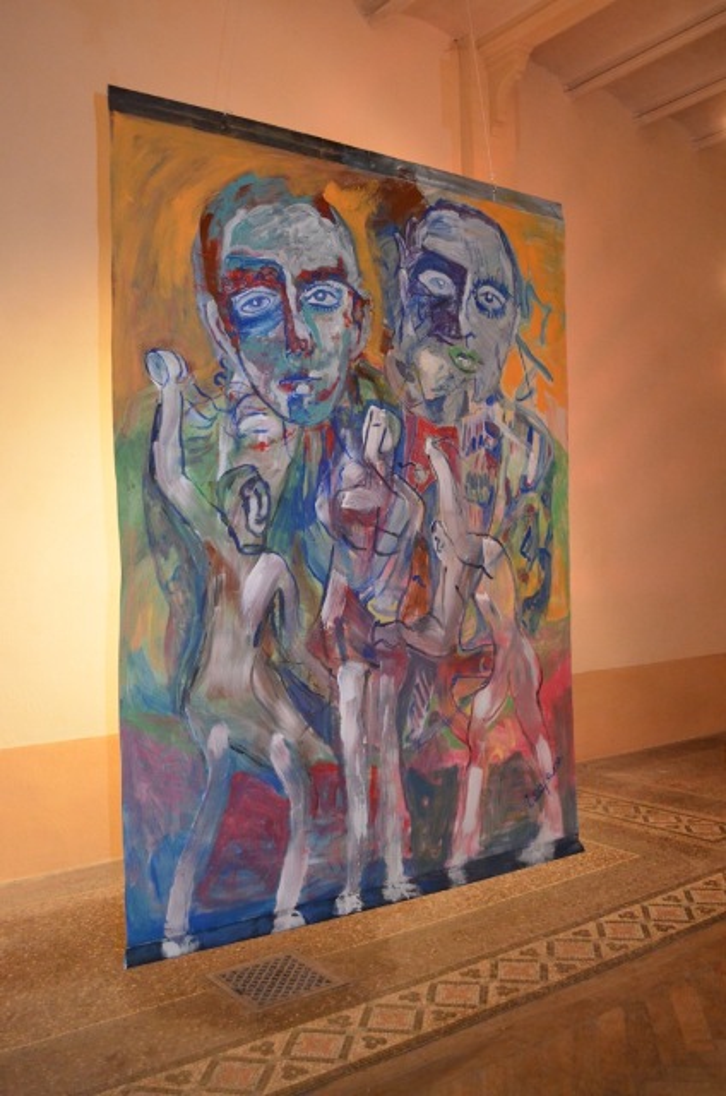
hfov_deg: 39.8
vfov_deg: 57.3
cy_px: 548
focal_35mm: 33
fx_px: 1003
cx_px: 363
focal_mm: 22
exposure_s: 1/60
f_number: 3.8
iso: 3200
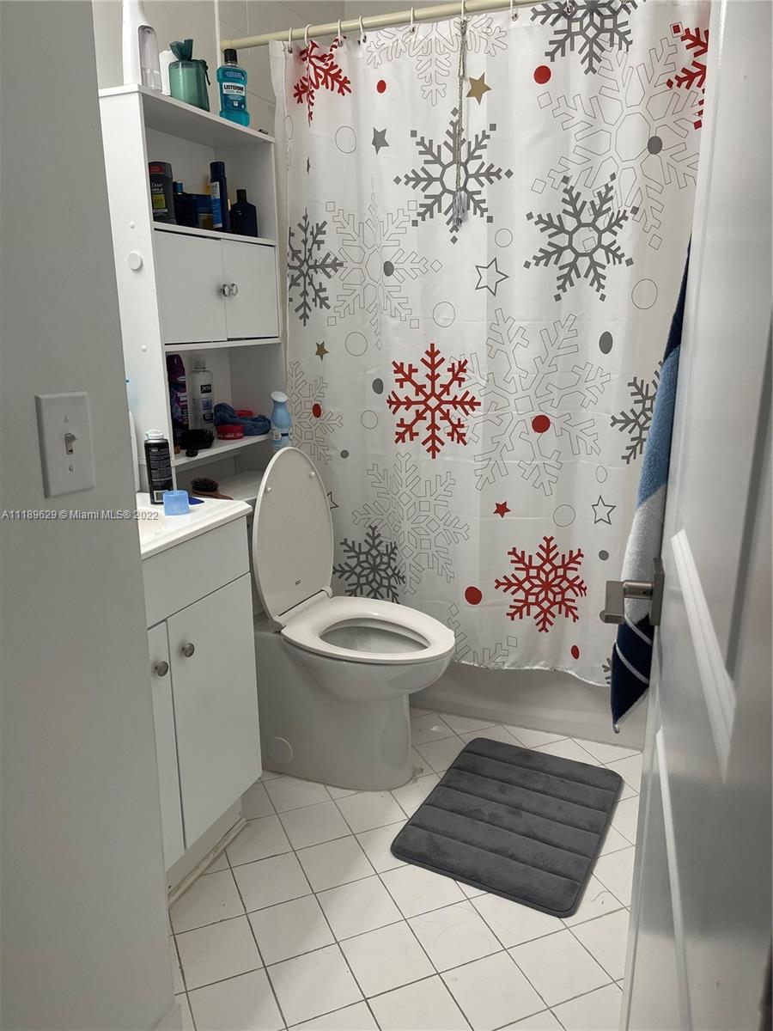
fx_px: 774
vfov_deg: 67.3
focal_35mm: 26
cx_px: 386
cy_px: 516
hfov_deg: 53.1
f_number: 1.6
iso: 100
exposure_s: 1/120
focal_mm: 5.1
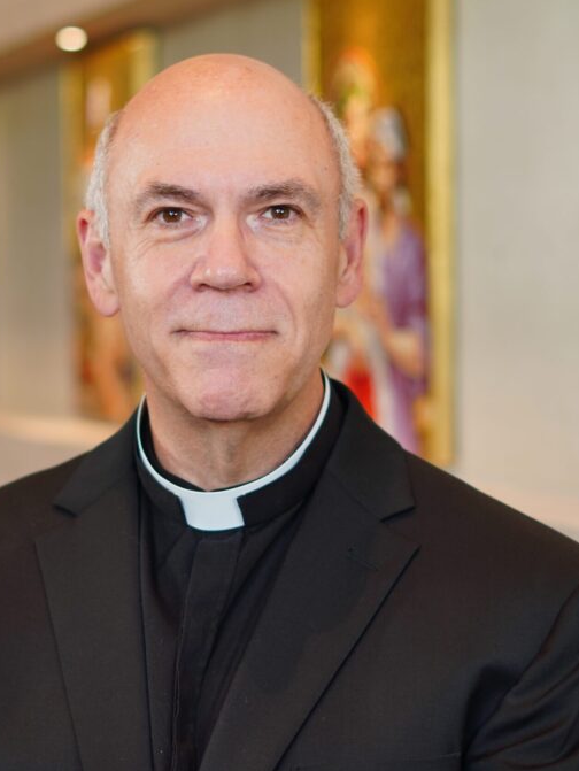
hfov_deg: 13.5
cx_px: 229
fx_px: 2451
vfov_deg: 17.9
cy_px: 383
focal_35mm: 110
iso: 100
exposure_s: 1/80
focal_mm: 50
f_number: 2
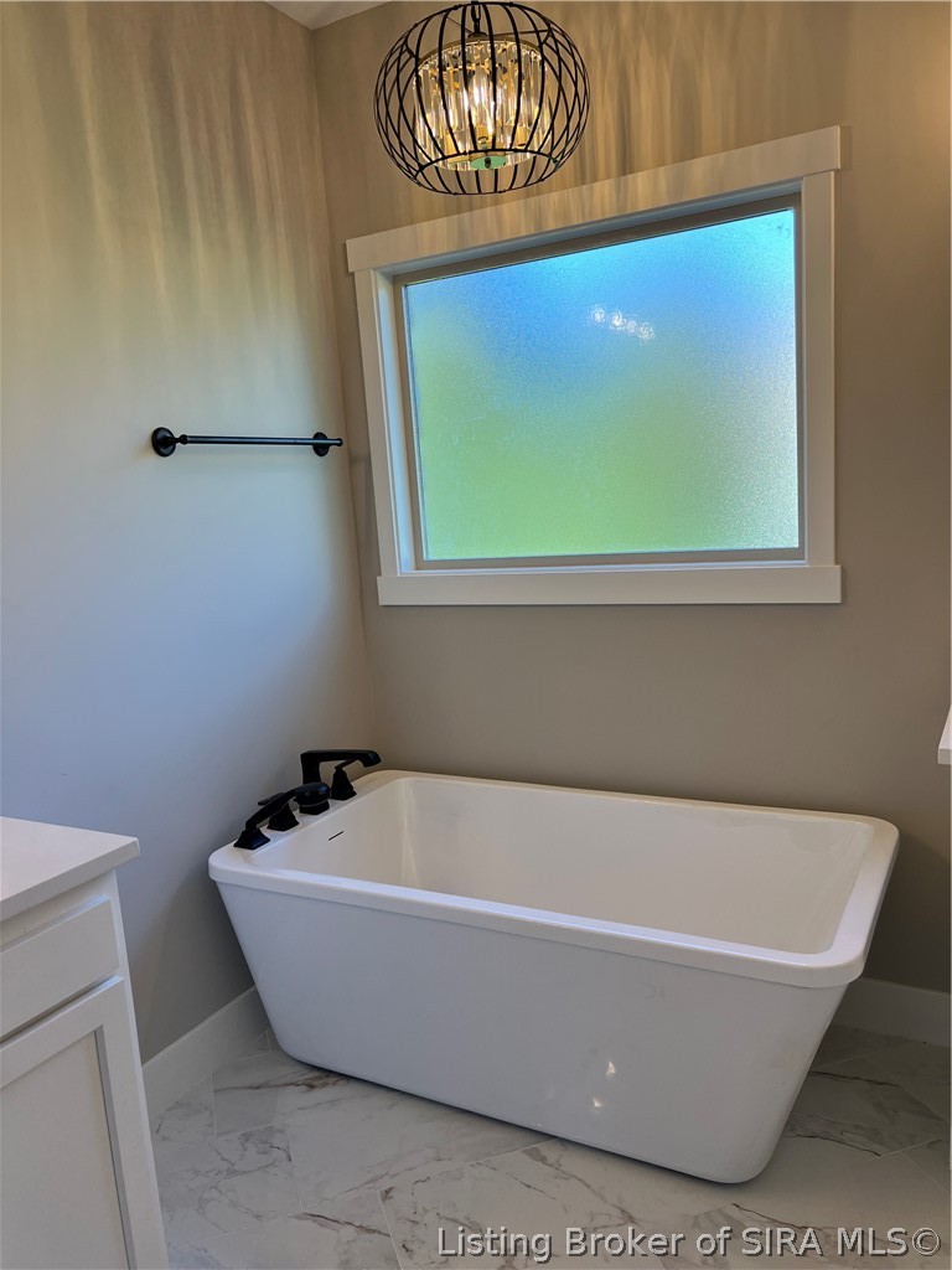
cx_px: 476
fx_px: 953
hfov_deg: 53.1
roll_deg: +4.6
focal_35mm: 26
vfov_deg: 67.3
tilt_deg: -8.2
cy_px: 635
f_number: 1.5
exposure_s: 1/212
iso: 40
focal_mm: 5.7
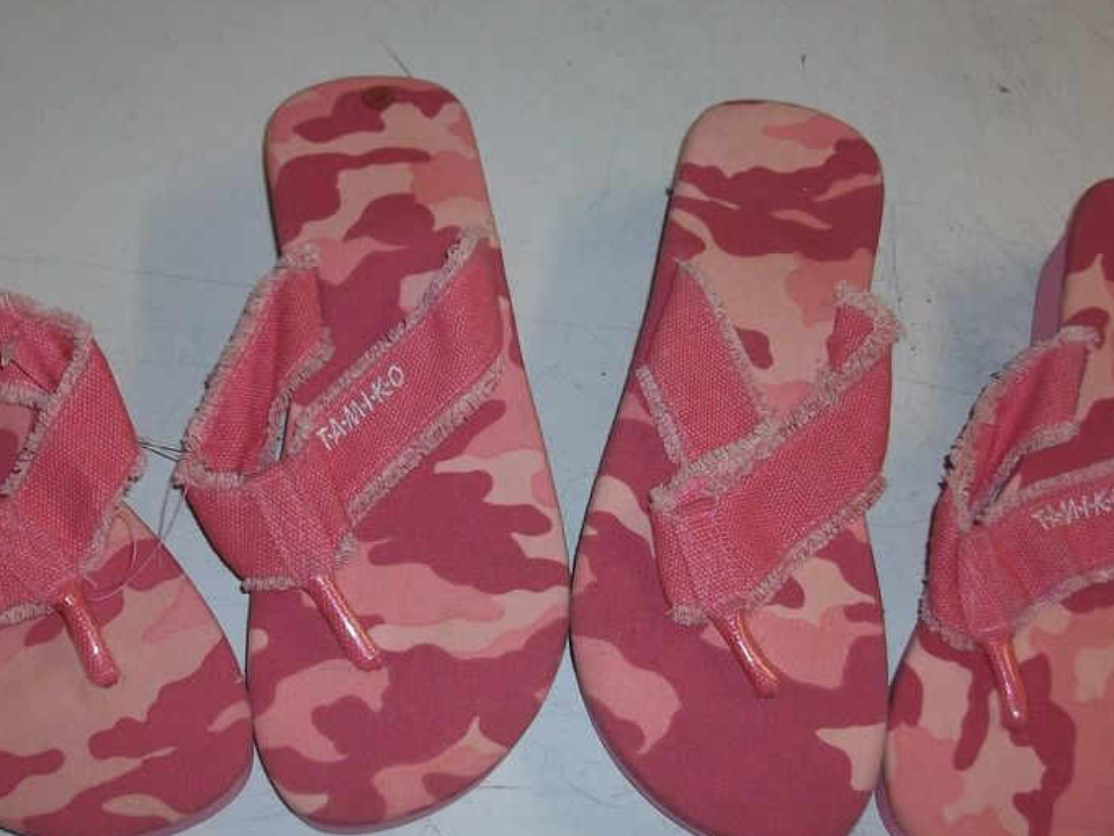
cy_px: 396
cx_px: 486
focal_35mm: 47
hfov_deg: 40.4
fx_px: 1513
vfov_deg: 30.9
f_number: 2.9
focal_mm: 5.7
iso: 125
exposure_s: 1/40
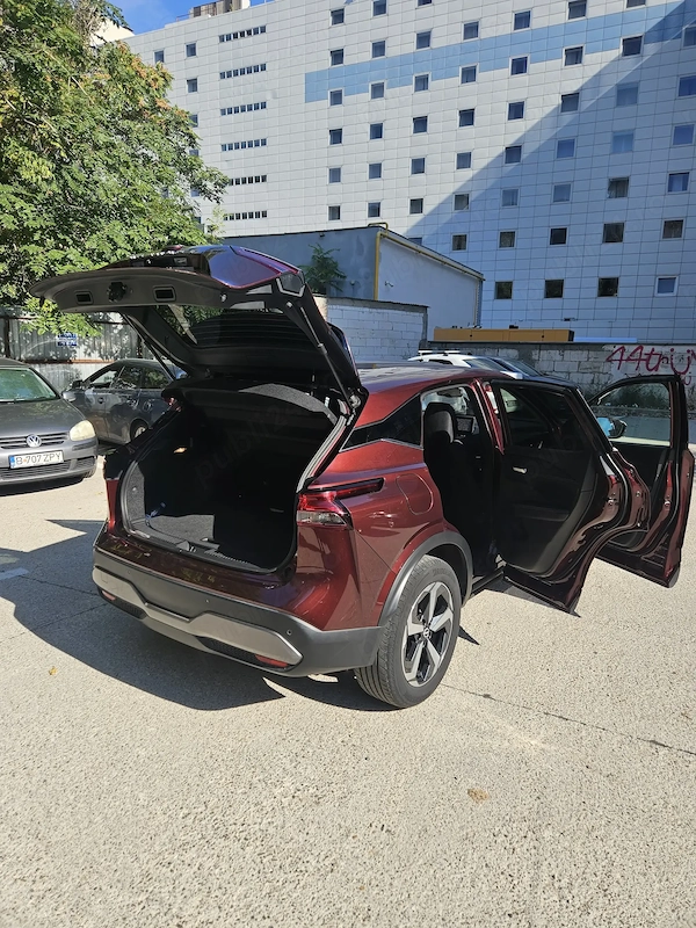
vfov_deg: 73.9
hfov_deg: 58.9
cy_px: 464
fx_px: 617
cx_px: 348
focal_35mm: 23
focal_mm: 5.4
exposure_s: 1/1096
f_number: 1.8
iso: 25
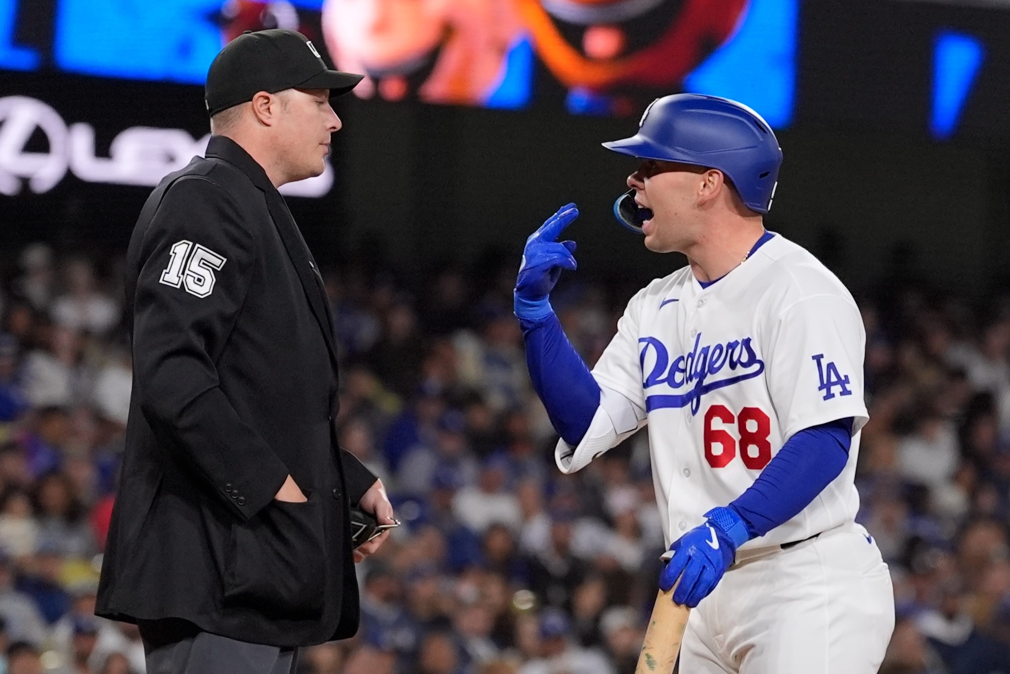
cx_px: 505
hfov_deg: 14.7
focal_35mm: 140
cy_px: 337
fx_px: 3927
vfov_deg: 9.8
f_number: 2.8
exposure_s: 1/2000
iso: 1600
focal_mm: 140
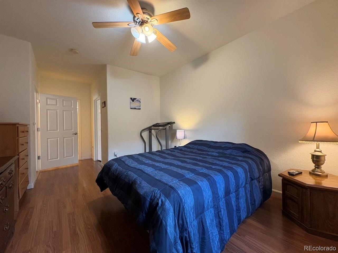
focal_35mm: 14
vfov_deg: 85.7
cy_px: 126
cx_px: 169
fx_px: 137
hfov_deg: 102.1
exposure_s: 1/60
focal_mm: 2.22
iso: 250
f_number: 2.2
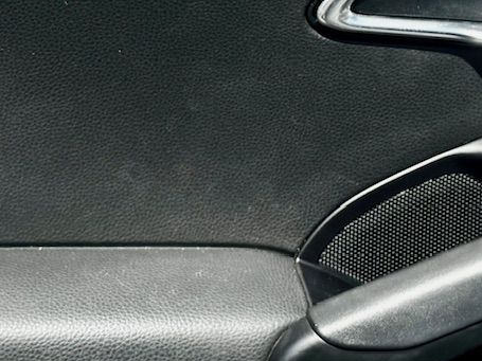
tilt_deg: -18.8
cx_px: 271
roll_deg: -1.0
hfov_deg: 18.2
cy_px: 101
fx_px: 1503
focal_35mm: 108
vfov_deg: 13.7
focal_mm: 6.76
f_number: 1.78
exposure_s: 1/1261
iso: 80
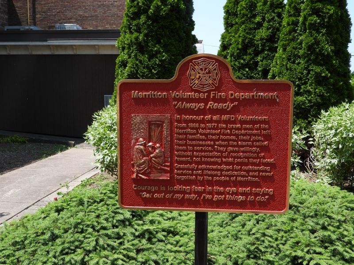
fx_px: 358
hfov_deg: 52.6
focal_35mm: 35
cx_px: 177
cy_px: 132
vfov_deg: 40.7
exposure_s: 1/640
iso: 100
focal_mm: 6.3
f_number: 3.2
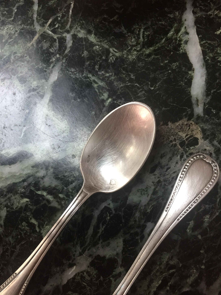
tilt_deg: -80.9
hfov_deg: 48.2
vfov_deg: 61.7
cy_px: 148
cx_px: 110
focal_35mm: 29
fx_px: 247
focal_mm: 4.15
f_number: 2.2
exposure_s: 1/30
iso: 125
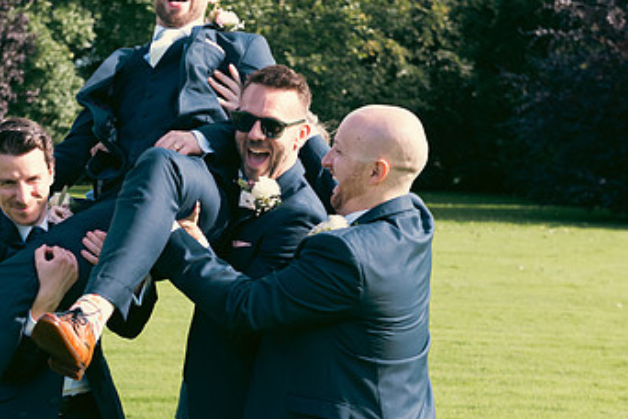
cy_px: 282
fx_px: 1657
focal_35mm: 95
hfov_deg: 21.4
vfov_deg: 14.4
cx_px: 209
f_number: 5
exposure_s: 1/320
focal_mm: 56
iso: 200
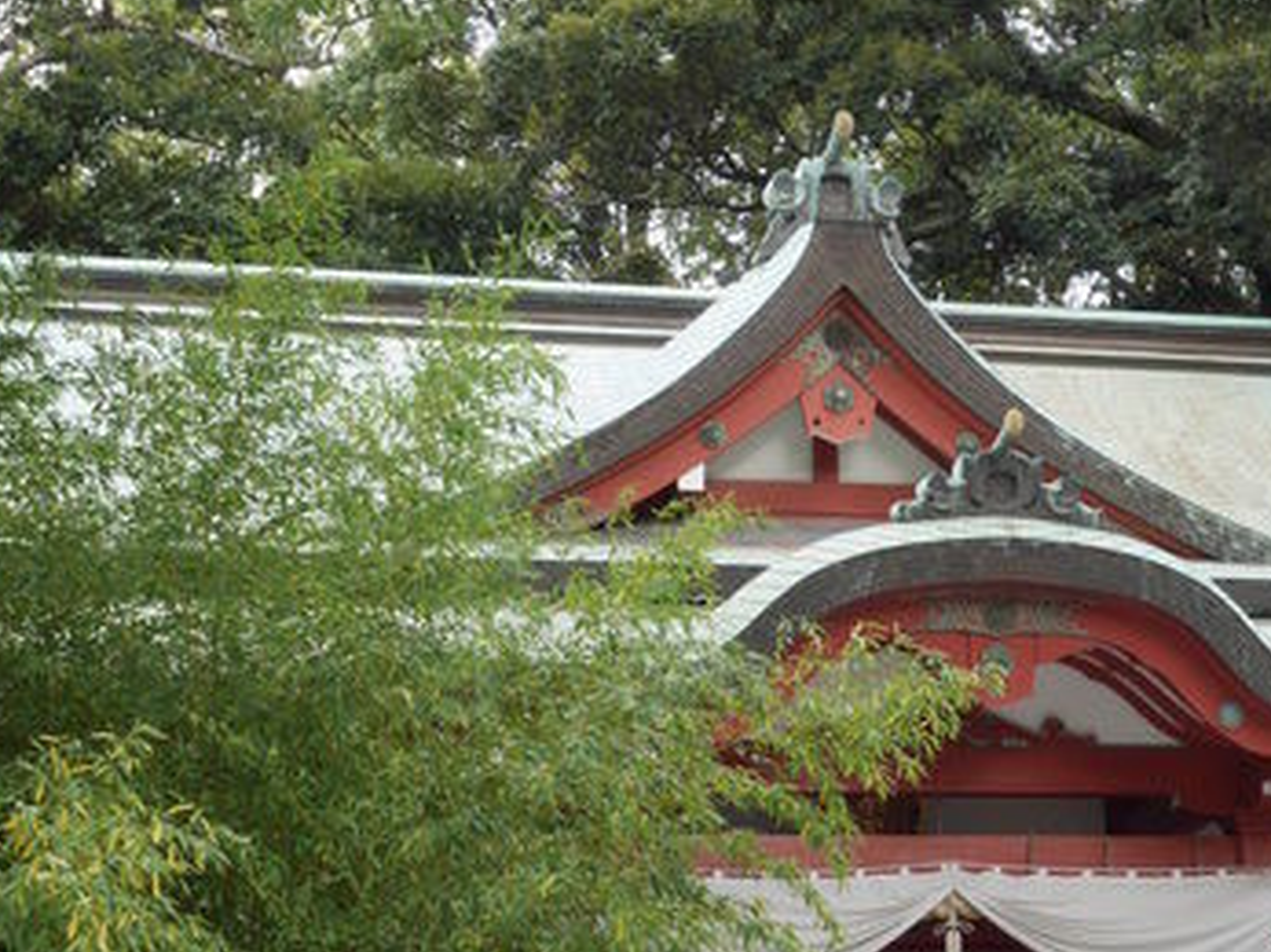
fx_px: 2936
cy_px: 813
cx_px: 1027
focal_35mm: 80
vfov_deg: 18.2
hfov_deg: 24.0
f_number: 8
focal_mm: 17
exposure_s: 1/60
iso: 400
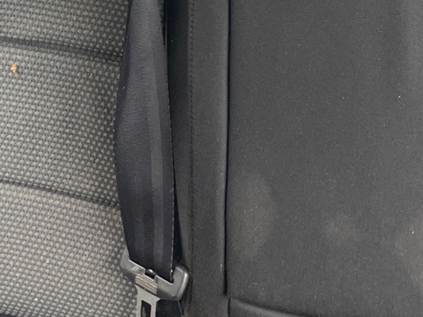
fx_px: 1051
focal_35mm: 86
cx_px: 430
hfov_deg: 21.9
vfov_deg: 15.8
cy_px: -156
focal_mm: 4.2
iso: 125
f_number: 1.6
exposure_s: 1/101
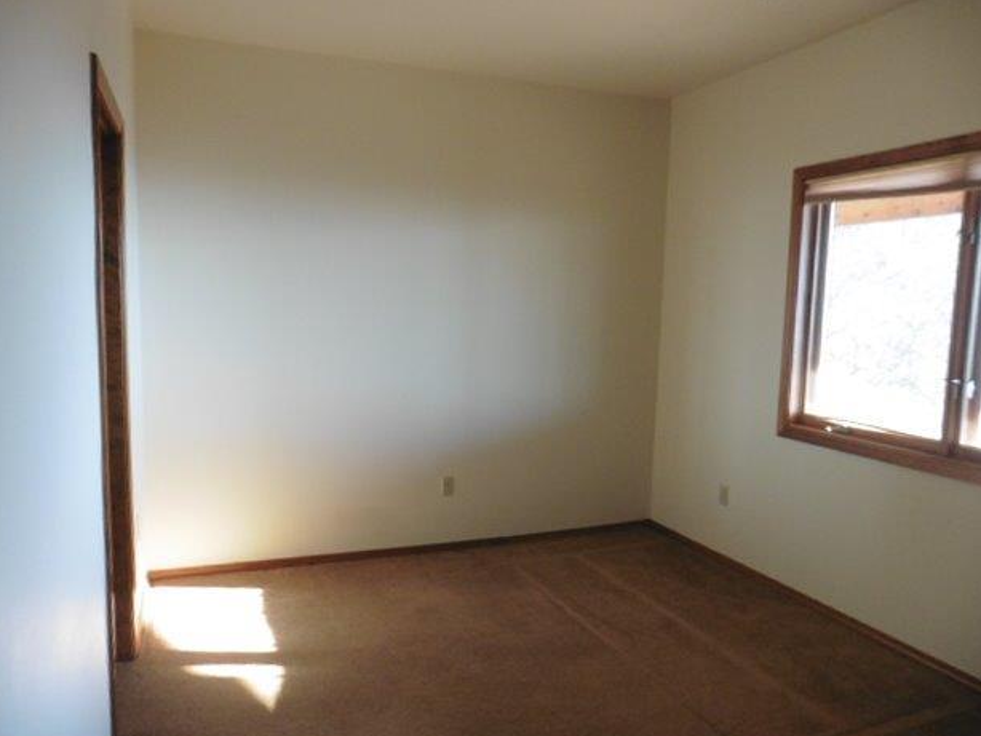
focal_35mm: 25
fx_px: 709
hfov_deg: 69.4
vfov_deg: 54.9
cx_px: 475
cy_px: 377
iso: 320
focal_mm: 4.3
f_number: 3.3
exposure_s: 1/60
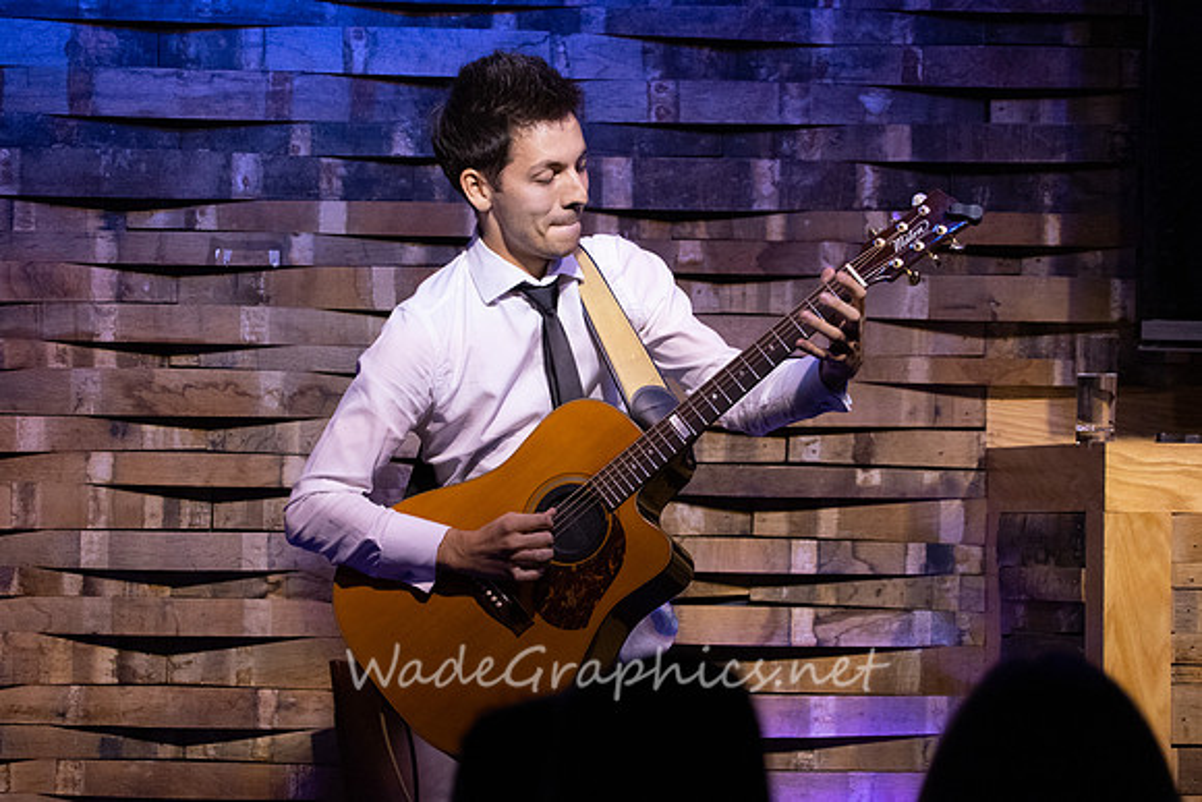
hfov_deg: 10.4
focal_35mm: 197
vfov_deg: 7.0
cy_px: 401
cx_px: 601
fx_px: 6583
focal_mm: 191
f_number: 6.3
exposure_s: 1/200
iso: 6400
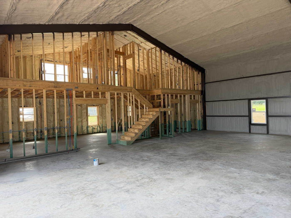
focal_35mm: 24
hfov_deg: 71.6
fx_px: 202
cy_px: 109
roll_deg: +2.2
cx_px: 146
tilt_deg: +1.7
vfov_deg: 56.8
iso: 80
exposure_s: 1/206
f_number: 1.78
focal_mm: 6.76
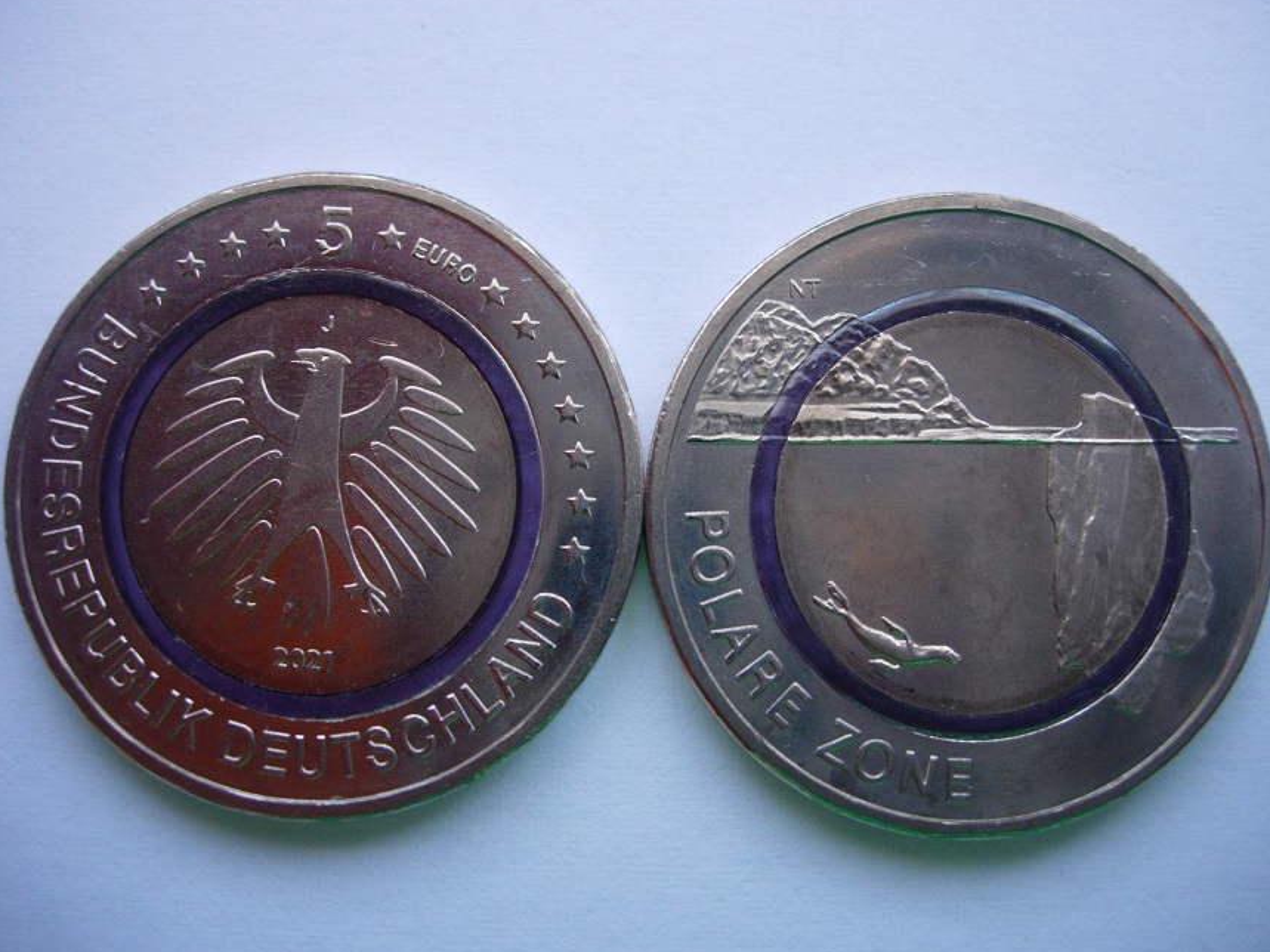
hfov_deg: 47.9
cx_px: 648
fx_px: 1431
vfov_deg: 36.8
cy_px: 478
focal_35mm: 39
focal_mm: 7.8
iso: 122
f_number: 2.8
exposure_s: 1/32
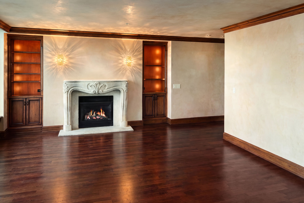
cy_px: 102
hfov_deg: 71.5
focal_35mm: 25
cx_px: 152
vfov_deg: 51.3
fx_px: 211
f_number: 8
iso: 200
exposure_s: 1/1.67
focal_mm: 17
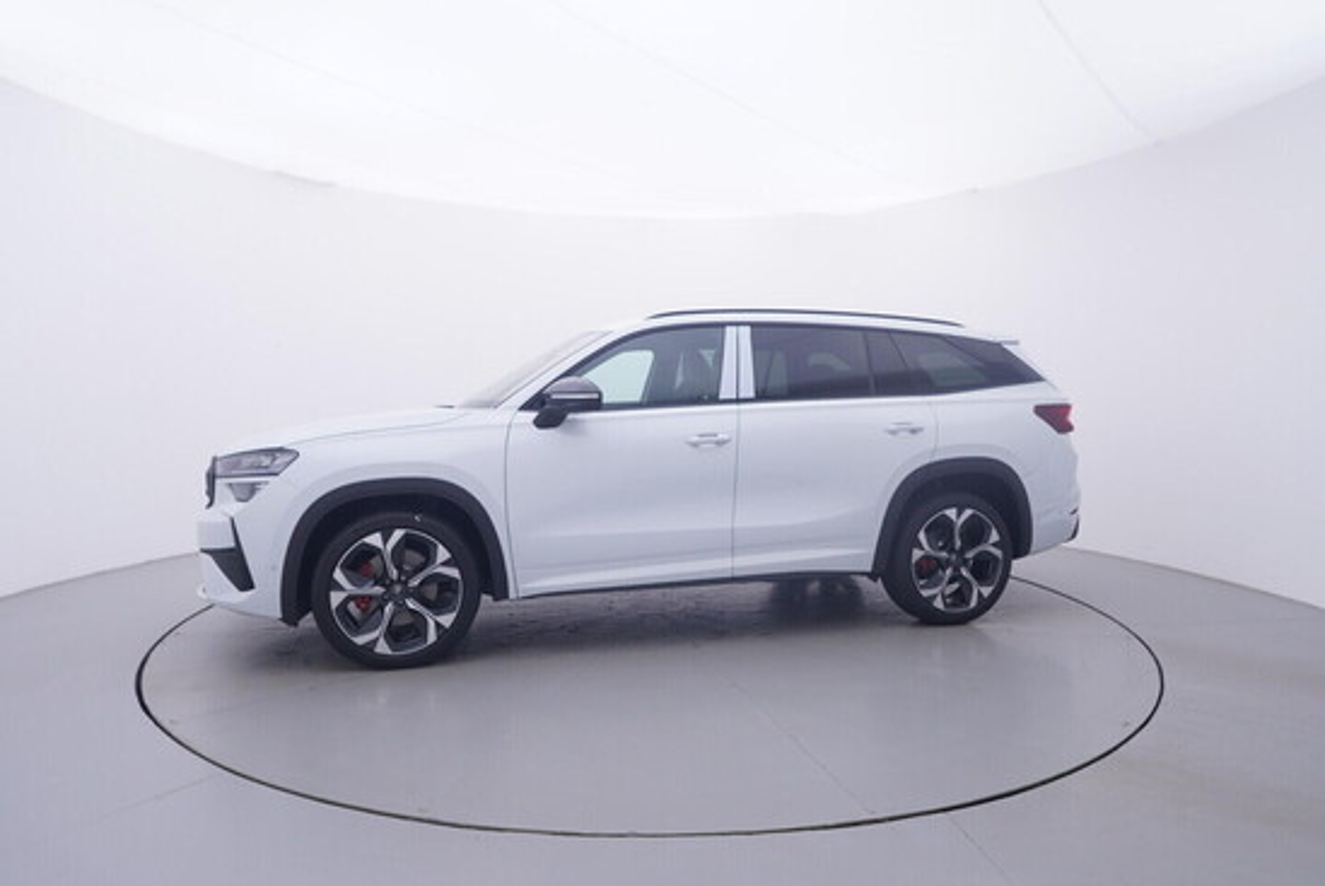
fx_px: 829
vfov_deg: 56.2
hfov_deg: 77.3
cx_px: 662
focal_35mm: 22
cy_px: 443
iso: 200
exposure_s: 1/80
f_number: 5
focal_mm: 15
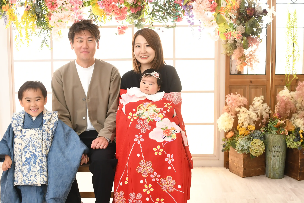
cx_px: 147
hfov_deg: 40.3
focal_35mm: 49
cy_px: 99
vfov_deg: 27.5
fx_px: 414
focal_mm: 30
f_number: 5.6
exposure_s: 1/160
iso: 1250
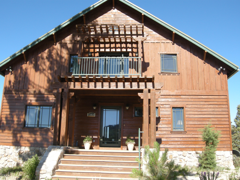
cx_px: 120
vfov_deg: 40.7
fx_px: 243
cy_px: 90
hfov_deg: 52.6
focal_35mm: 35
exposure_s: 1/149
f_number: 4.8
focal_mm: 7.5
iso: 64
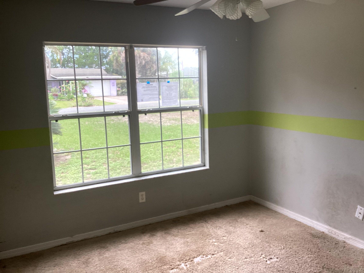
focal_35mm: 31
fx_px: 326
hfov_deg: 58.3
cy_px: 136
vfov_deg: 45.4
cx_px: 182
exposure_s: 1/120
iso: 64
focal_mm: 3.3
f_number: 2.4
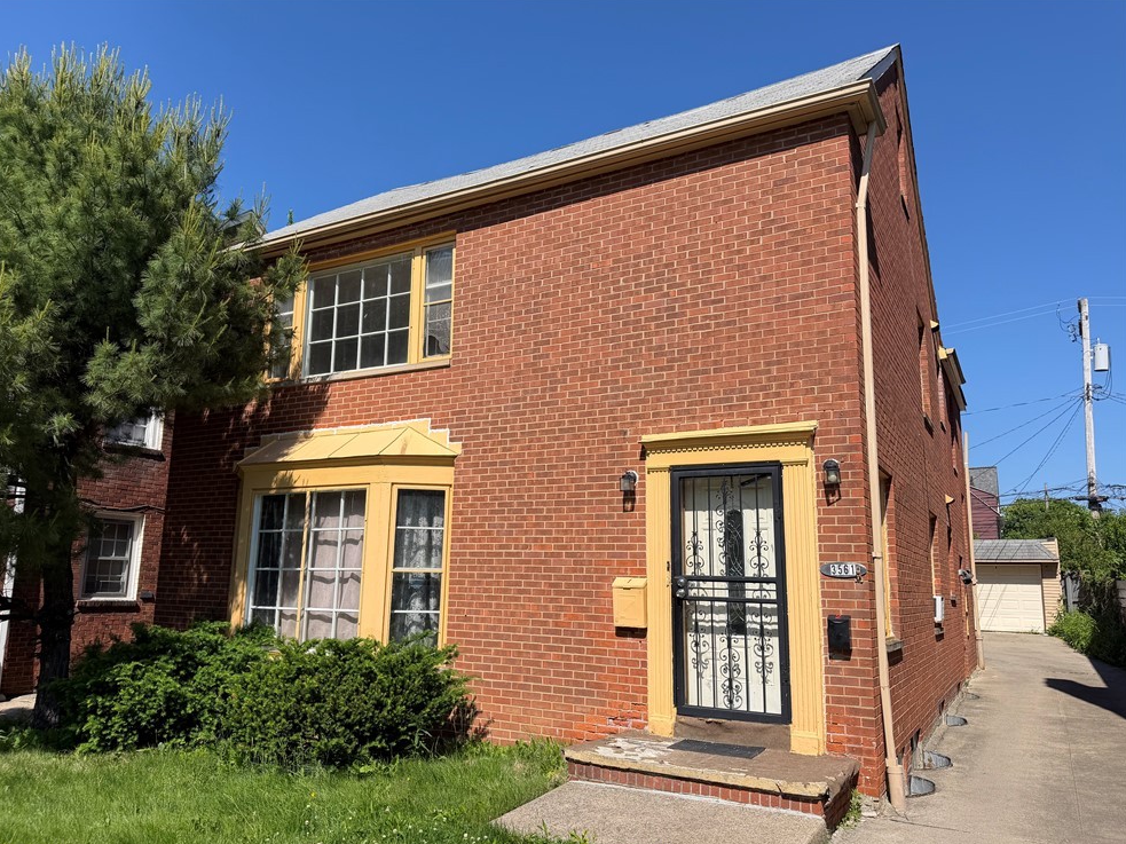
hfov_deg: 69.4
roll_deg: -1.7
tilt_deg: +10.7
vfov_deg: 54.9
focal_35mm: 25
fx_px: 813
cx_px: 543
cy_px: 435
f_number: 1.78
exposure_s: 1/4167
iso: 80
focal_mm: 6.76
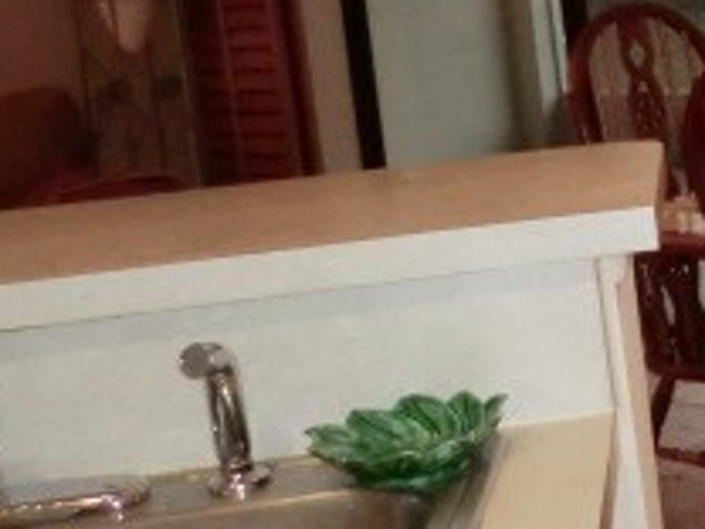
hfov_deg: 20.2
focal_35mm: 83
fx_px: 1690
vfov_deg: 17.6
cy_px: 75
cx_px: 1064
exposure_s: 1/60
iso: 400
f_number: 3.2
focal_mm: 4.9
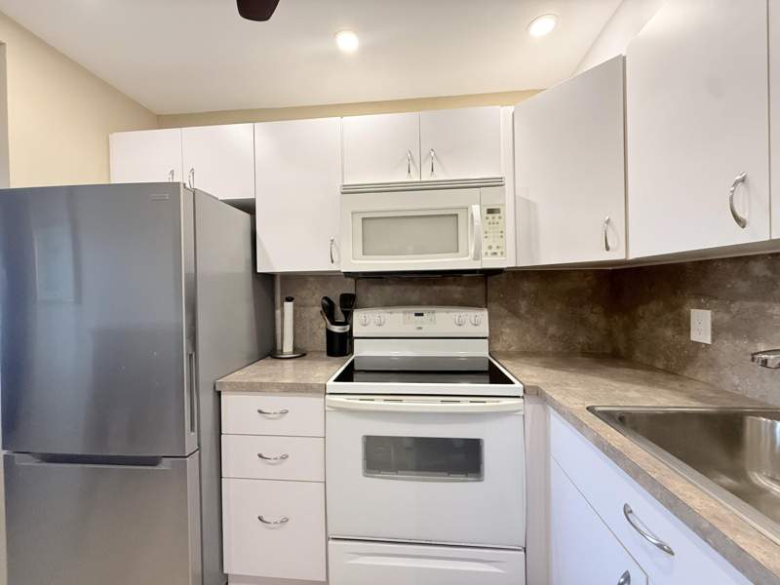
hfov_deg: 102.1
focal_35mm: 14
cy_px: 292
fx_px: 315
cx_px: 390
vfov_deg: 85.7
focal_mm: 2.22
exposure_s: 1/120
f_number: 2.2
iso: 320
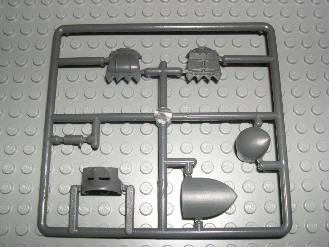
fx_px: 361
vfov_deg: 37.7
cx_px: 164
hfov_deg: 49.0
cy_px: 124
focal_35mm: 38
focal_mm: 8
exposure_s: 1/60
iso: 100
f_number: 7.6
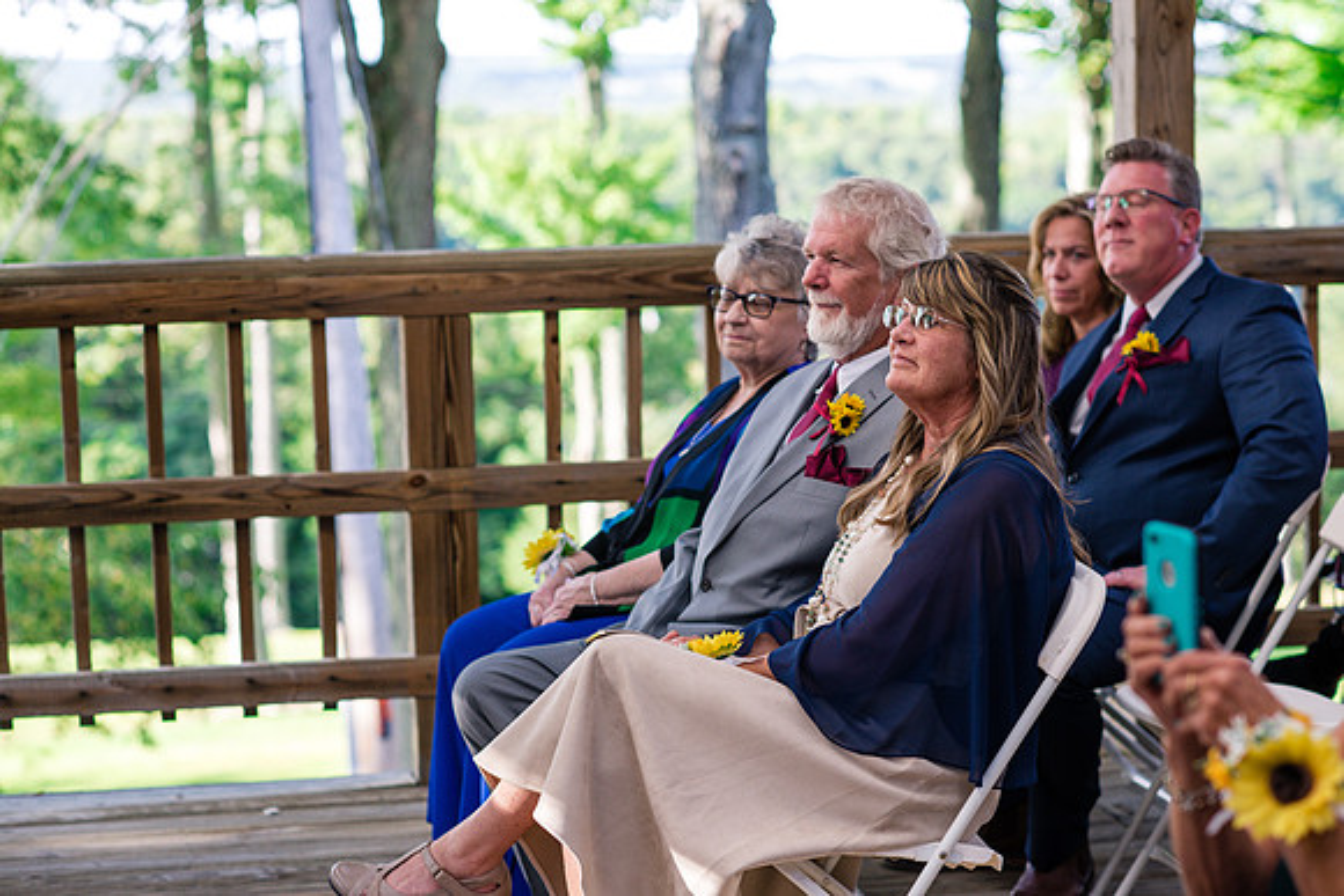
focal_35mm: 85
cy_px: 448
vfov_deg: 16.1
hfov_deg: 23.9
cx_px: 672
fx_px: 3174
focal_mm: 85
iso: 400
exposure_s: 1/400
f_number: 3.2
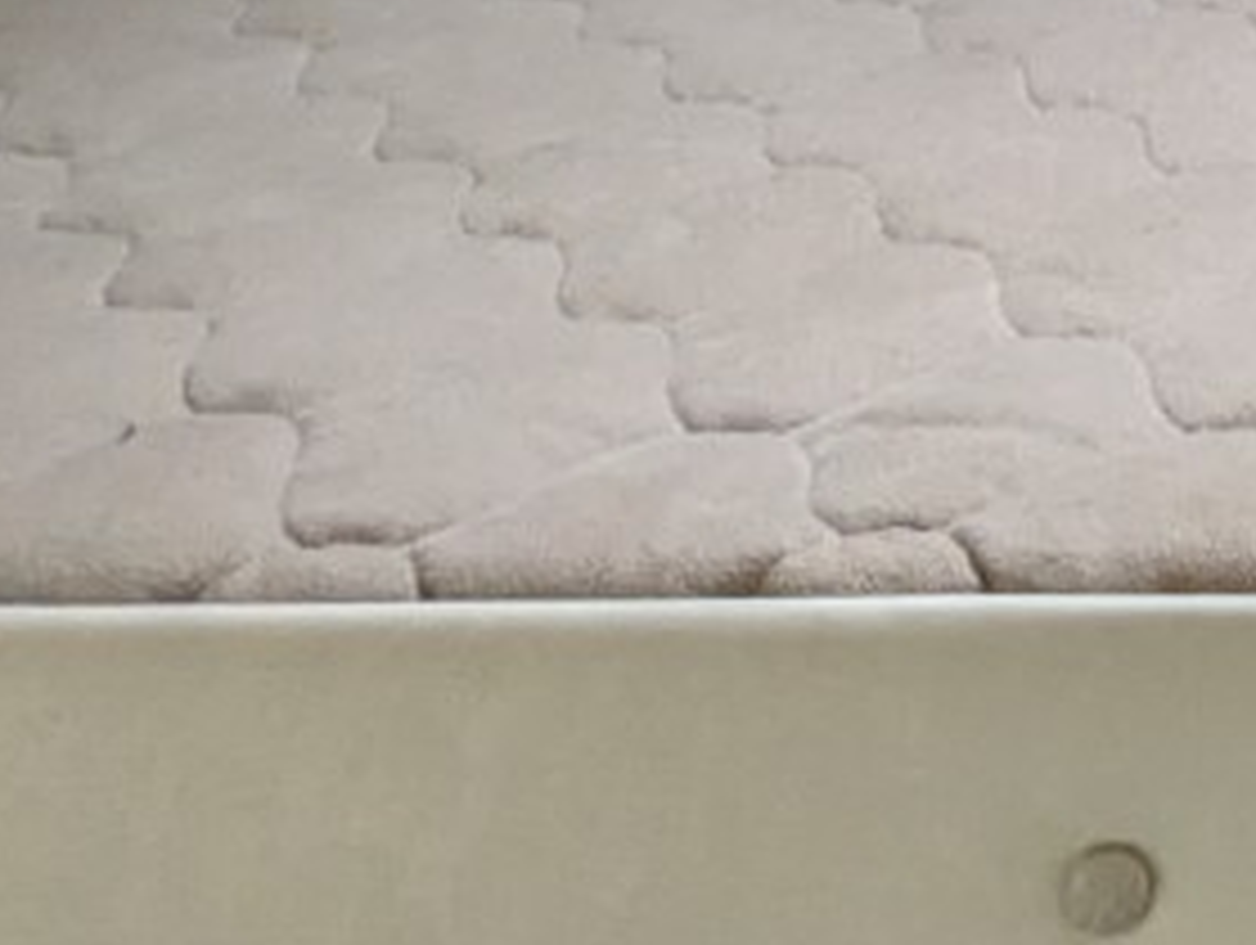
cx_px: 2109
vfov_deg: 14.5
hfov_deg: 19.6
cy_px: -1076
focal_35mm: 80
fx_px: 2906
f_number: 2.2
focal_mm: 2.35
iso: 212
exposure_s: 1/47.7
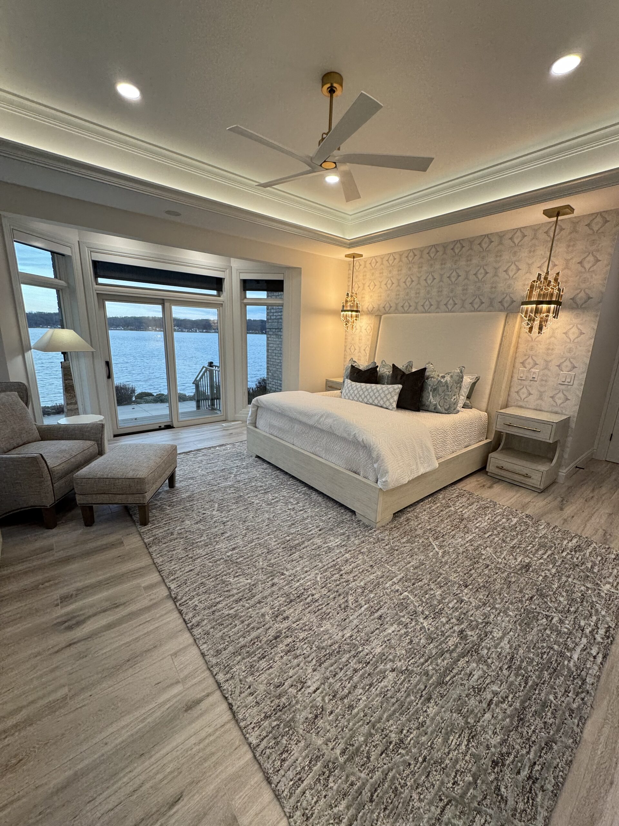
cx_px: 310
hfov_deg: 85.7
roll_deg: -1.8
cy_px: 413
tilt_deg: -14.0
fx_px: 334
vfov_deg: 102.1
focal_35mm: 14
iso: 64
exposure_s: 1/120
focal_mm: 2.22
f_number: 2.2
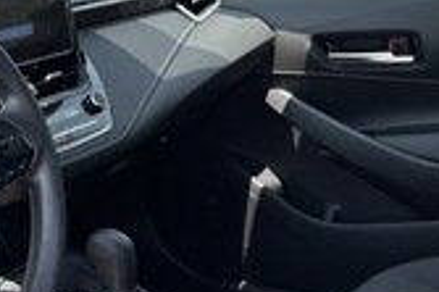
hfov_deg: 26.4
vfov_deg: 19.9
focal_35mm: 68
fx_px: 828
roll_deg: +3.4
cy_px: 112
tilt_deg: -10.9
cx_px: -89
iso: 50
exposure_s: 1/726
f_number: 1.6
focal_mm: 5.96
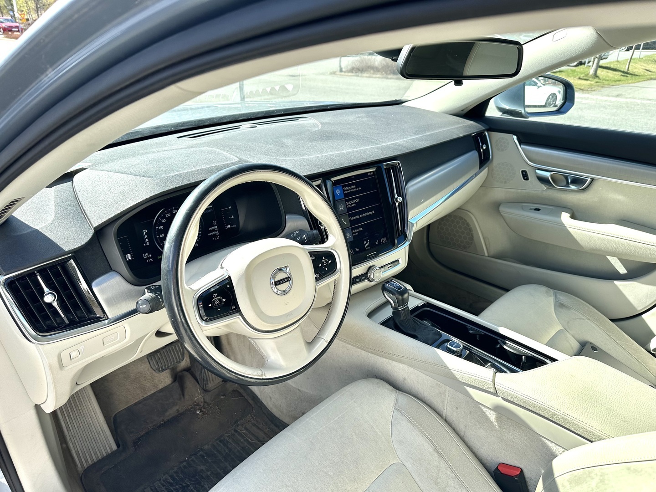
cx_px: 328
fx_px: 455
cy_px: 246
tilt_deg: -26.3
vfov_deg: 56.8
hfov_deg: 71.6
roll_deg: -0.9
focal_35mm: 24
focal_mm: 6.86
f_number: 1.78
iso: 80
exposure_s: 1/1050
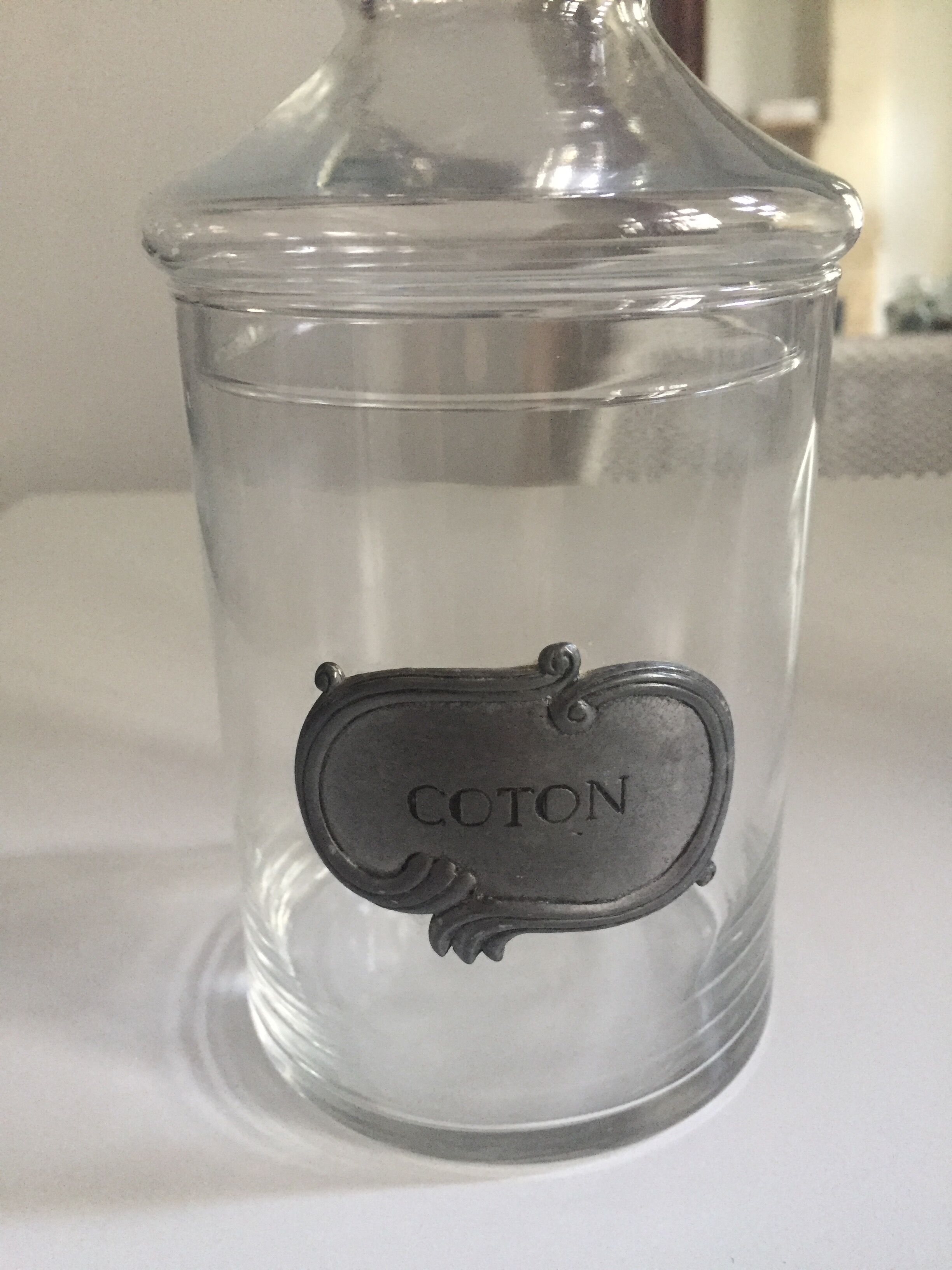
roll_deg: +2.1
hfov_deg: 48.2
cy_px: 635
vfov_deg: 61.7
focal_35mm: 29
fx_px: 1063
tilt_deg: -22.9
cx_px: 476
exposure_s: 1/25
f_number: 2.2
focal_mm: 4.15
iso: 250
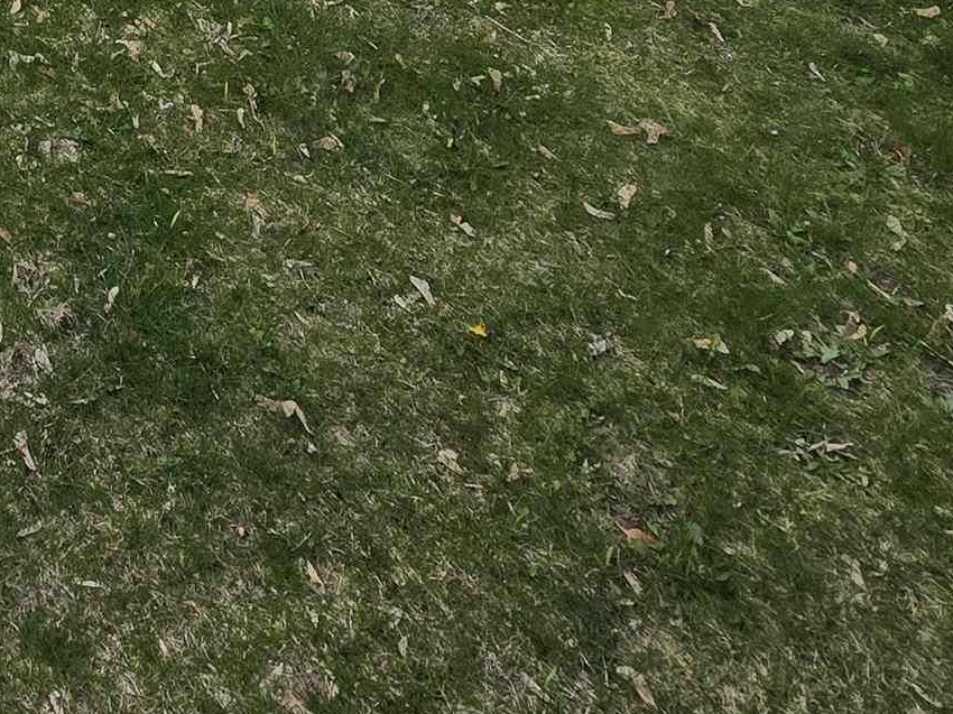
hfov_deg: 32.6
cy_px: -492
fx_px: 1294
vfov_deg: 22.2
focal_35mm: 47
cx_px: -219
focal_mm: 2.2
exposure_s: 1/1076
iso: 50
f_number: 2.2
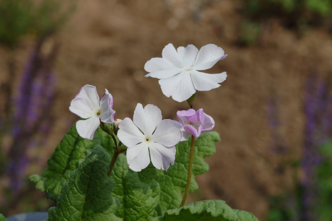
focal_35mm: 158
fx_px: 1451
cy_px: 110
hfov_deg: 13.1
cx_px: 166
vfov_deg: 8.7
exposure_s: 1/125
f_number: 25
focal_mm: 105
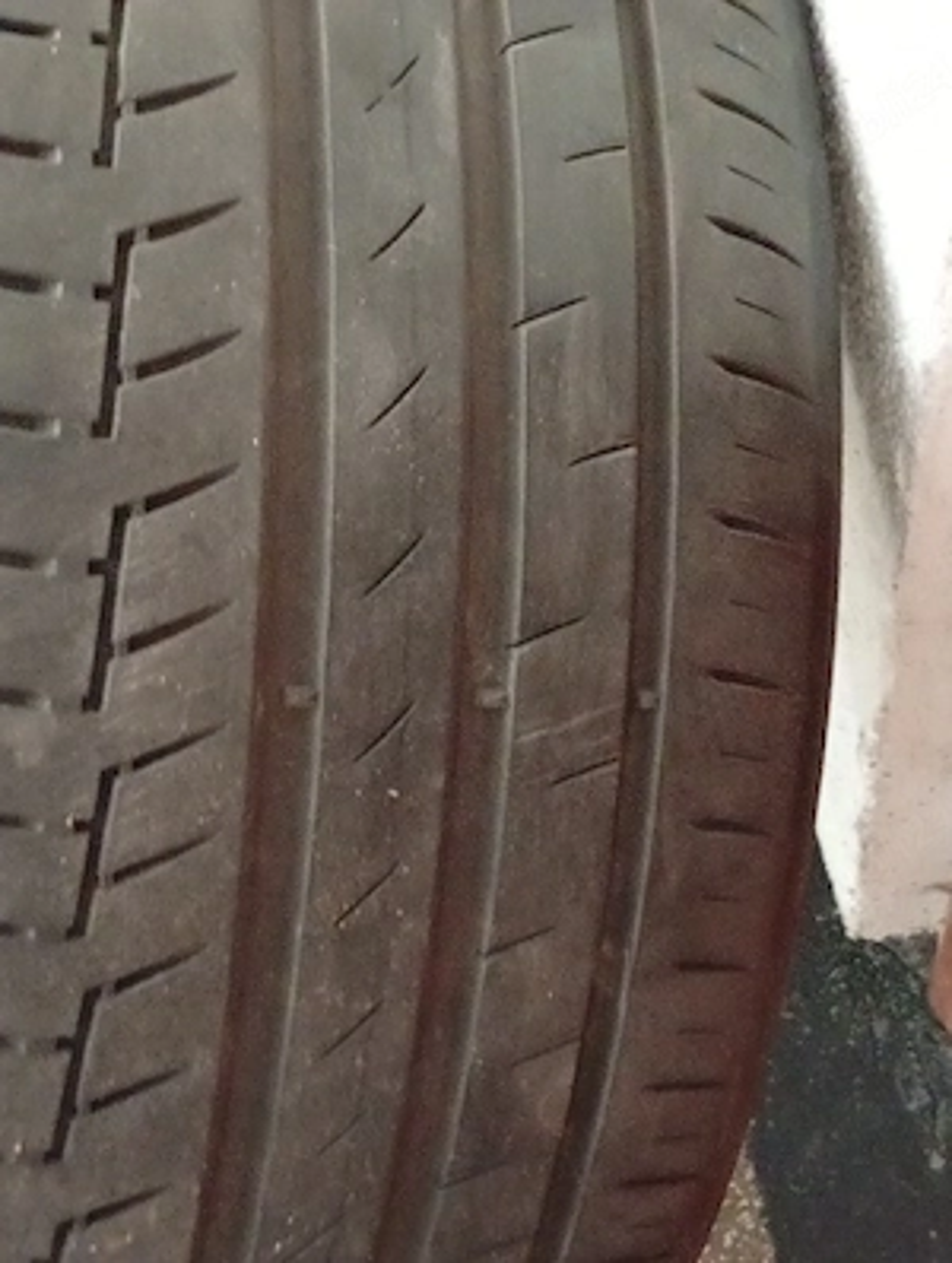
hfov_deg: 27.1
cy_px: 632
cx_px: 476
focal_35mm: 54
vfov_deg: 35.5
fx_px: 1974
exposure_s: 1/14.3
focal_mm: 3.98
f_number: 1.8
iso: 6400
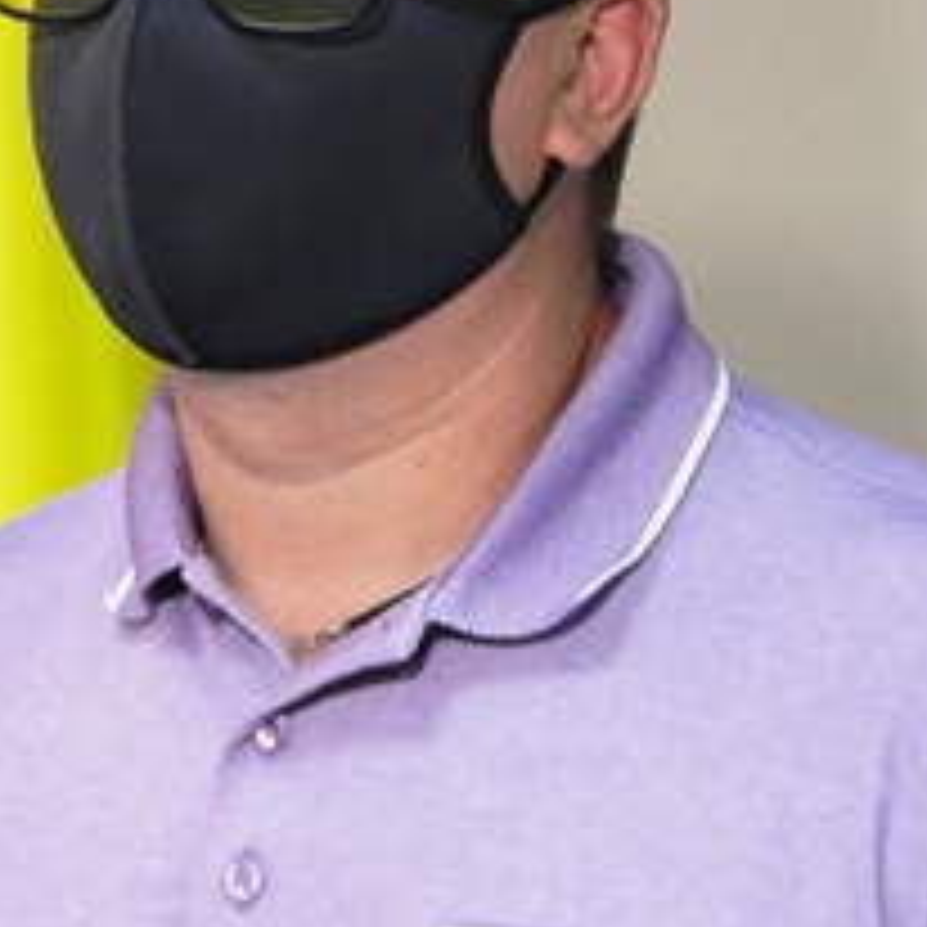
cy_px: 396
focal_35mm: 220
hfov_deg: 8.0
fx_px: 6665
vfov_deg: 8.0
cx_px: 351
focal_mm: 40
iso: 3200
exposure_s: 1/80
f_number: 4.7
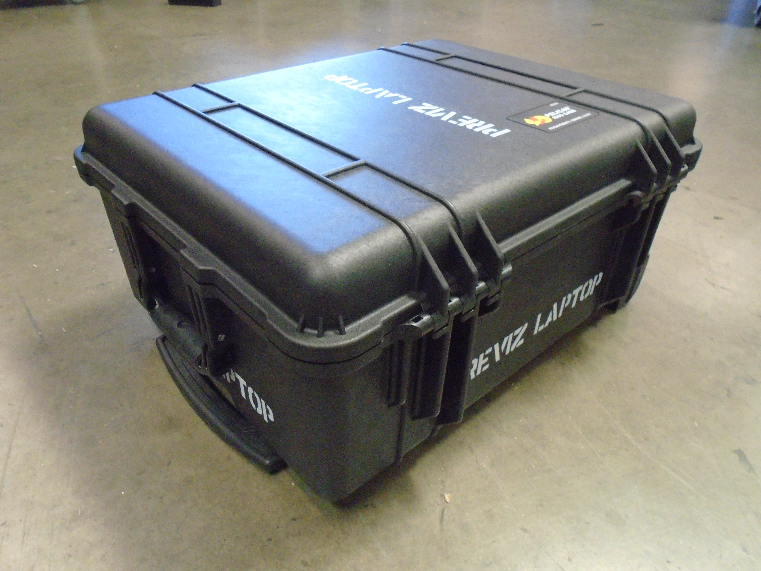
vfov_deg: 53.1
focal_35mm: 26
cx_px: 380
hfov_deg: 67.3
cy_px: 286
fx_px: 572
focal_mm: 4.6
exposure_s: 1/60
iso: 800
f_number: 3.2
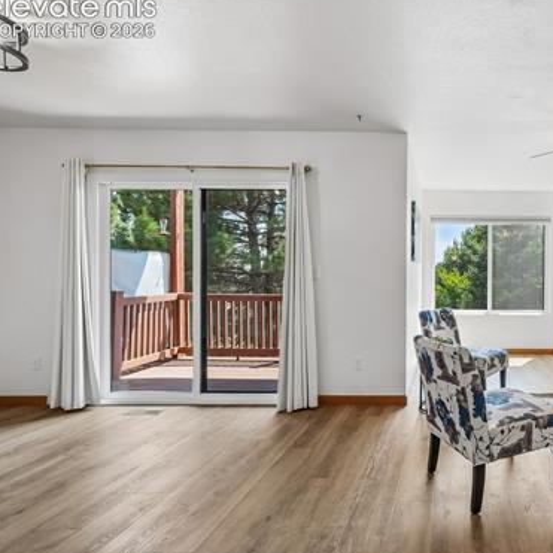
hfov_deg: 62.9
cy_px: 273
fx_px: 398
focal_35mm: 22
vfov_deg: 69.6
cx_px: 452
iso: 800
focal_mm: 10
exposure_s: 1/25
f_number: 8
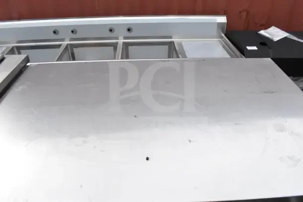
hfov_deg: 67.4
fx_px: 227
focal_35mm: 27
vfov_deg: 48.0
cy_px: 101
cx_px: 152
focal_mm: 18
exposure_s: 1/1250
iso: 6400
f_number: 18
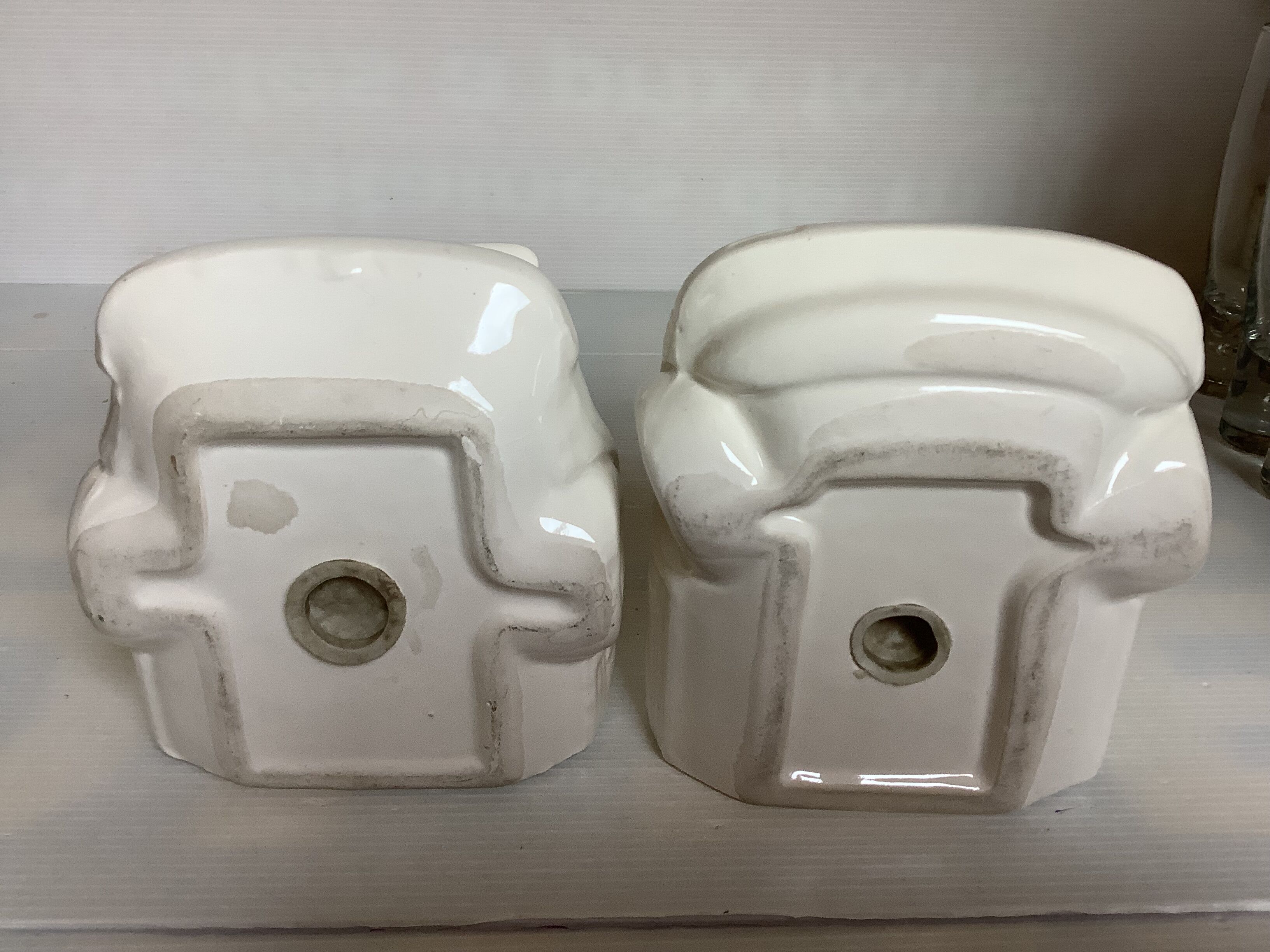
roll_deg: -0.3
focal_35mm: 31
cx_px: 635
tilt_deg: -27.2
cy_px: 476
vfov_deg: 45.4
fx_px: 1137
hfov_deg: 58.4
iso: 80
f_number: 2.4
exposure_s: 1/120
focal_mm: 3.3
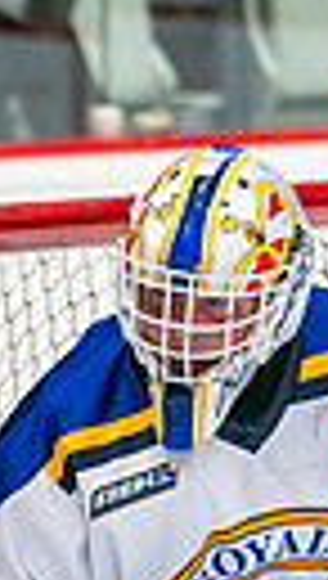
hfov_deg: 1.4
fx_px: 13760
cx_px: 305
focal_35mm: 894
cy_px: 512
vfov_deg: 2.4
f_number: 2.8
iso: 640
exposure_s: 1/640
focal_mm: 142
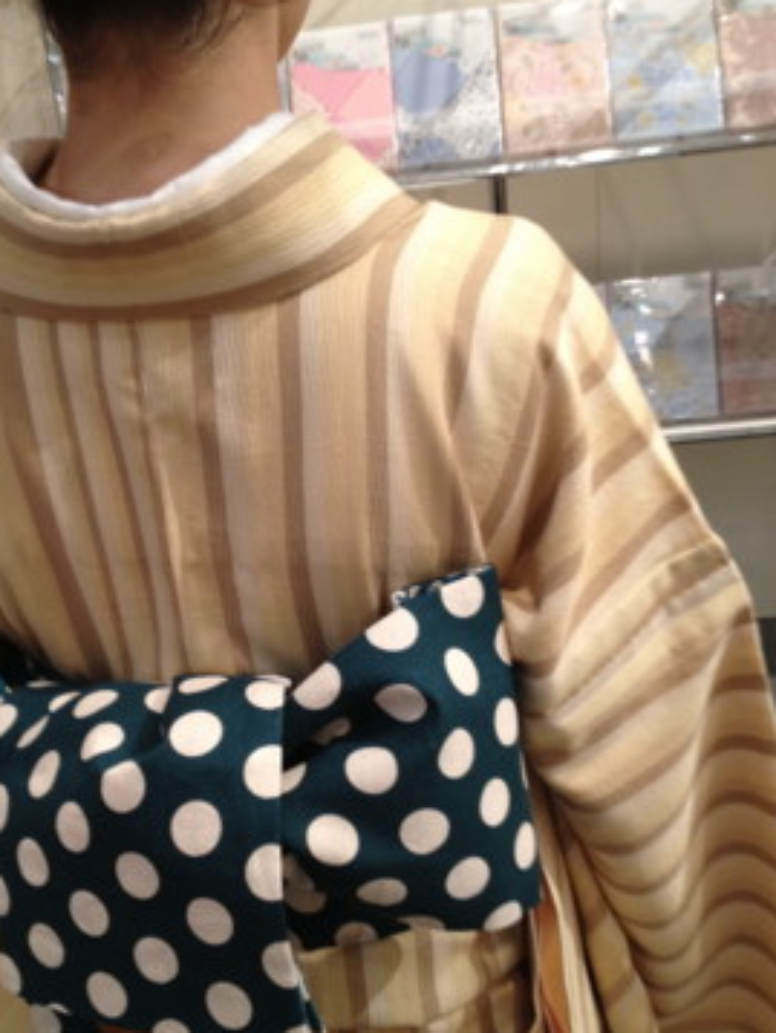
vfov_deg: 42.8
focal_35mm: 44
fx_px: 1314
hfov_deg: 32.8
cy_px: 577
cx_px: 297
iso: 160
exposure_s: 1/20
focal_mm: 4.28
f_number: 2.4
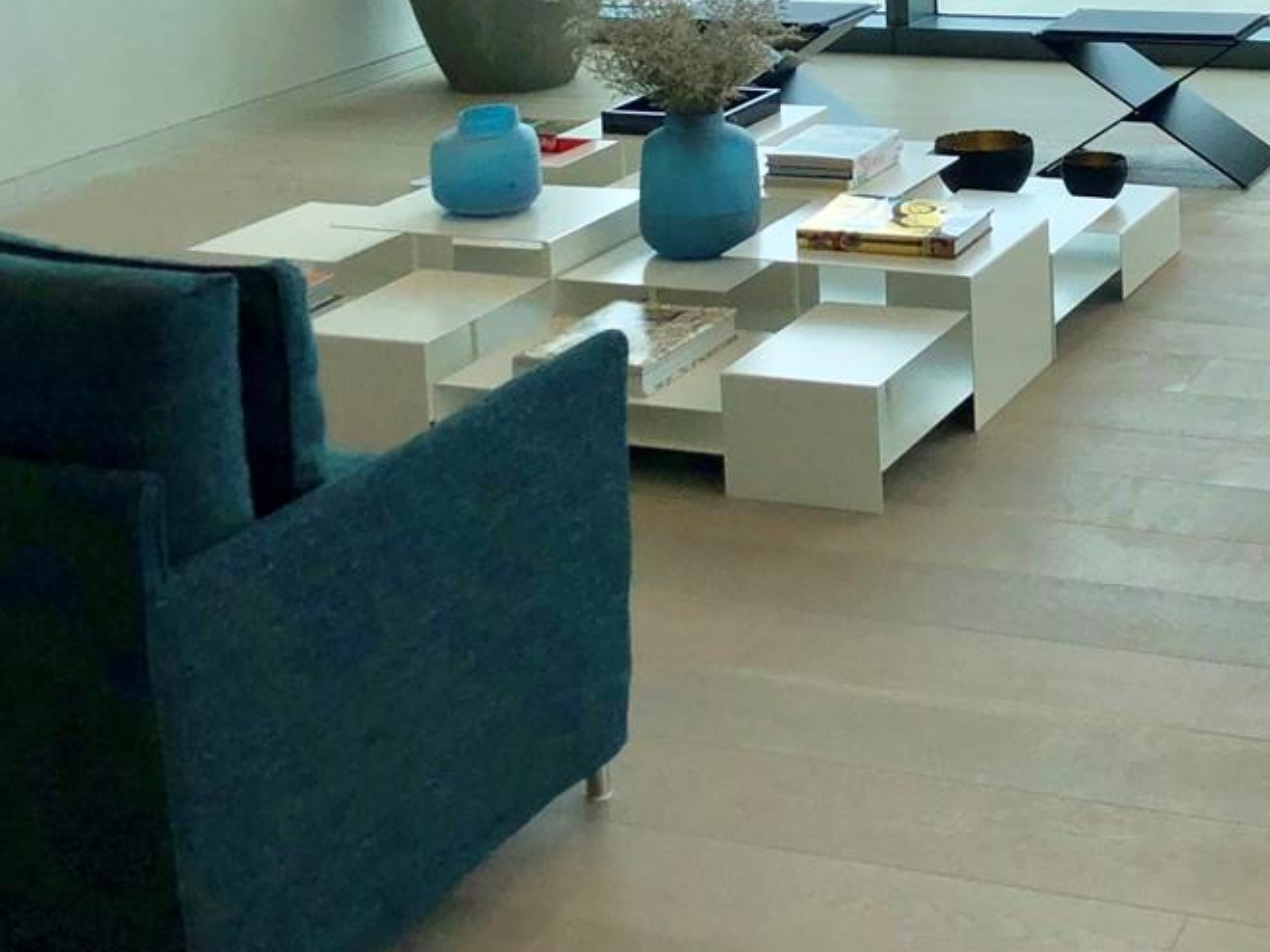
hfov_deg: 28.3
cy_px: -56
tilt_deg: -6.8
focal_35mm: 68
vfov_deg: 20.7
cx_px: 888
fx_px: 2494
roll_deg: +2.9
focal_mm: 4
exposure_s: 1/787
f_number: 1.8
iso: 20
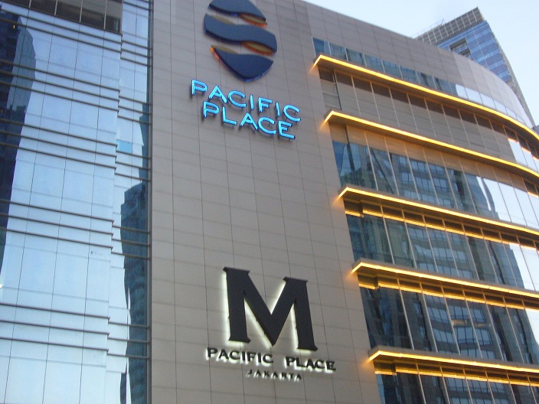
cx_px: 270
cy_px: 202
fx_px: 716
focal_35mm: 46
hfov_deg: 41.2
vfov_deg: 31.5
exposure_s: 1/15
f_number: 3.5
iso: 160
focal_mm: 7.5
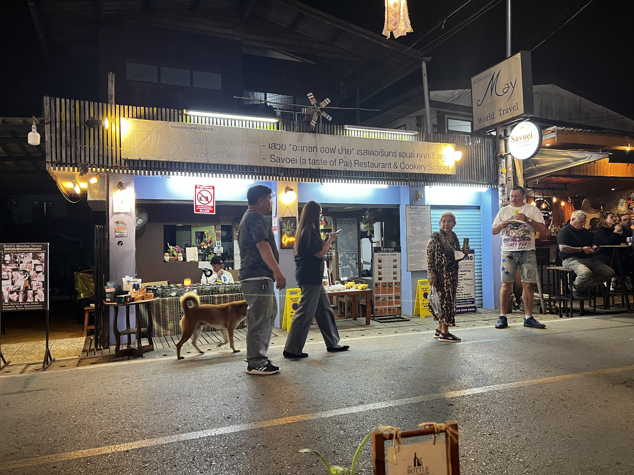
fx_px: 476
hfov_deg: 67.3
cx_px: 317
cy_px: 238
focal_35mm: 26
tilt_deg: +1.4
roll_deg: +1.3
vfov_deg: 53.1
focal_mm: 5.7
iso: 250
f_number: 1.5
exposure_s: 1/50
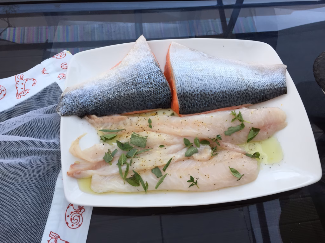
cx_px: 162
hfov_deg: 61.7
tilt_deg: -61.6
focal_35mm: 29
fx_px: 272
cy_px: 122
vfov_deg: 48.2
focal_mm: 4.15
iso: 32
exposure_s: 1/33
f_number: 2.2
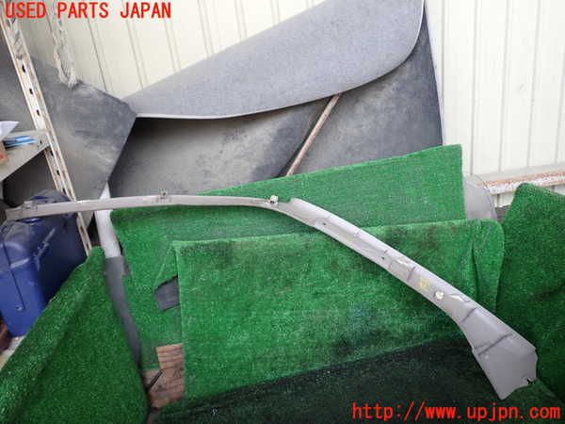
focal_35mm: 30
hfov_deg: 60.0
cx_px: 282
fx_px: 490
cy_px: 212
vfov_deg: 46.8
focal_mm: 5.4
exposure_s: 1/60
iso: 100
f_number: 2.3
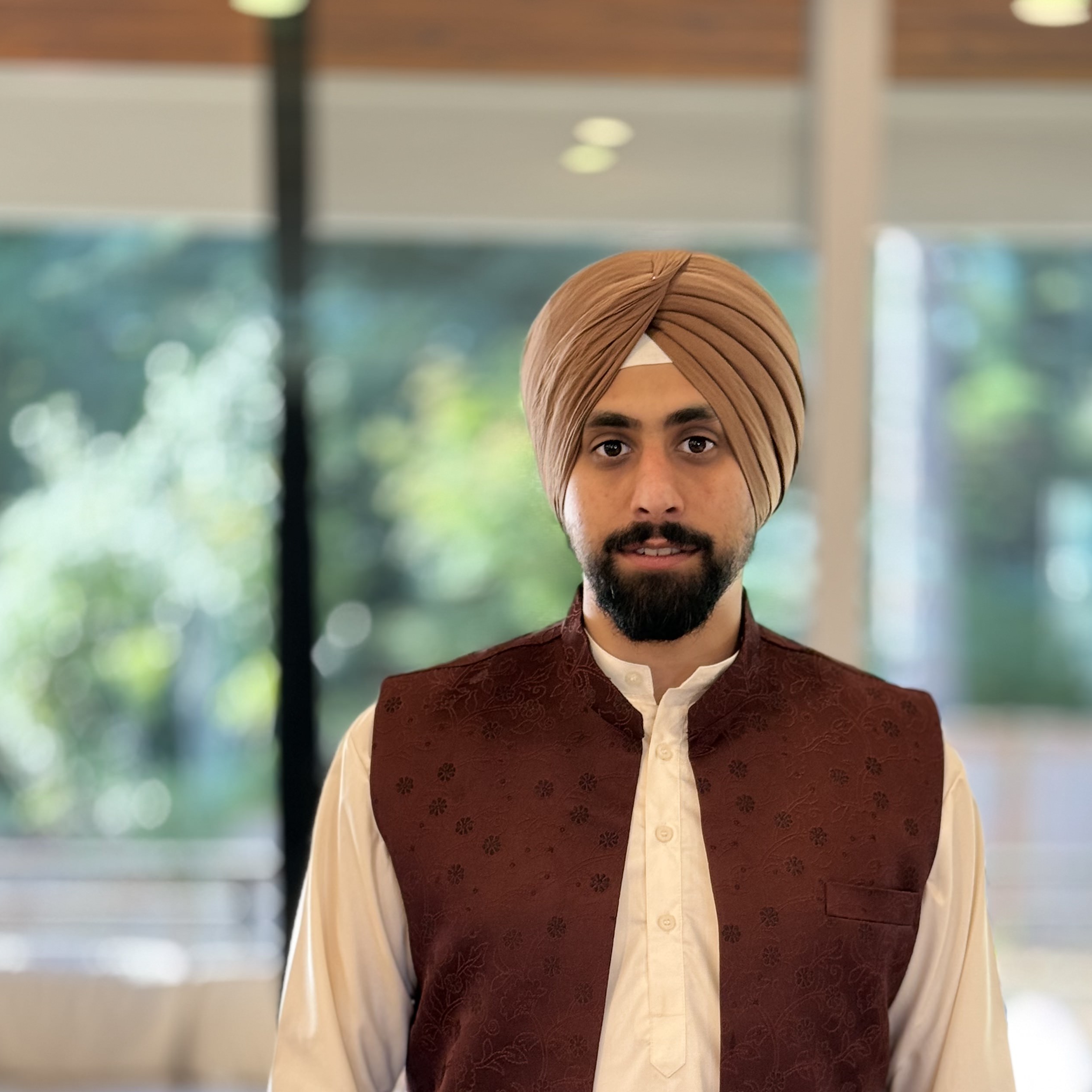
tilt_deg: -7.2
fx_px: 2427
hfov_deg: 25.3
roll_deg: -0.8
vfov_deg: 24.9
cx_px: 610
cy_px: 870
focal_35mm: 68
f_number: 1.78
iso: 100
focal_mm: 6.76
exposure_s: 1/120
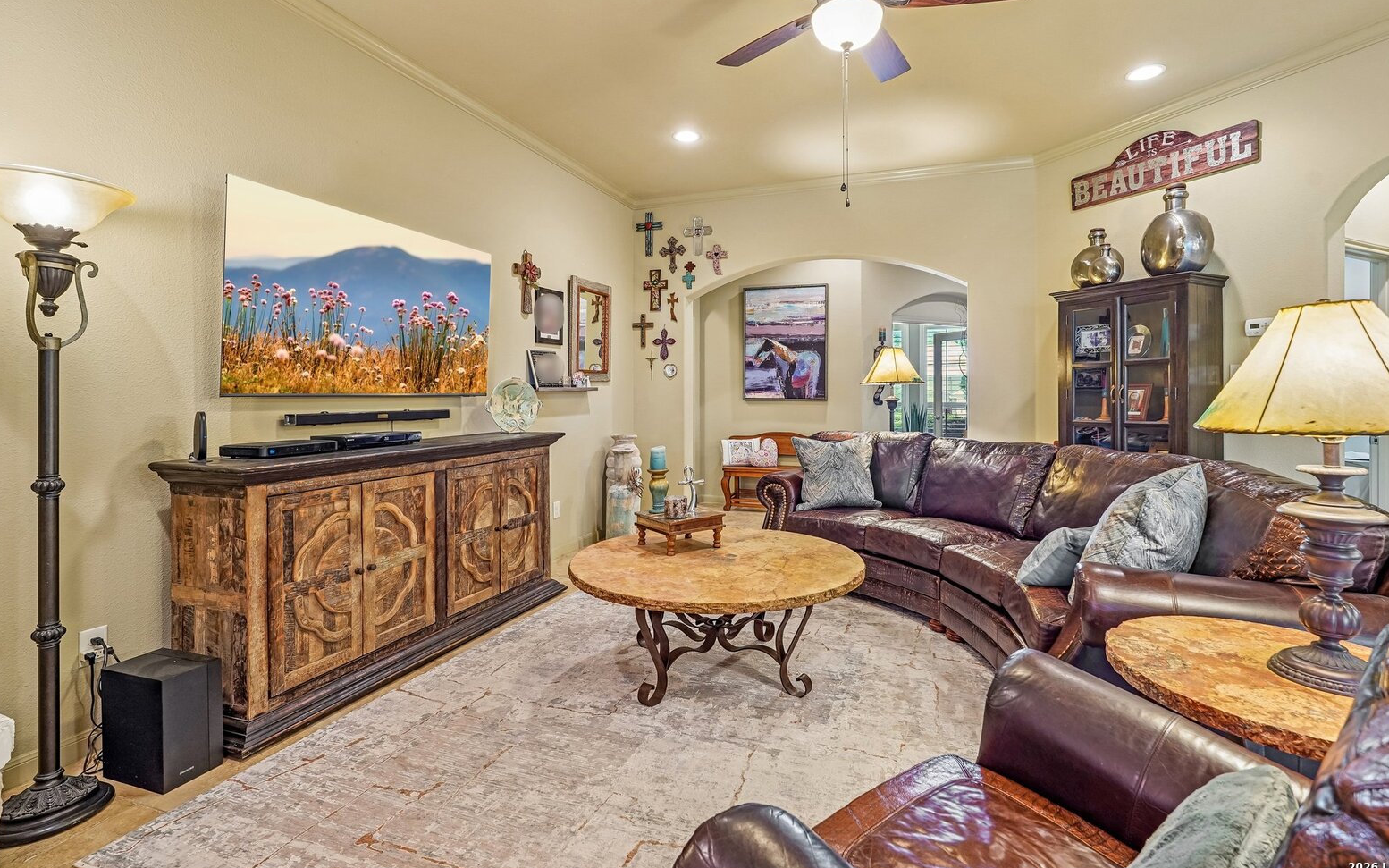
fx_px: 643
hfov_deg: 94.3
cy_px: 392
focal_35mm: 17
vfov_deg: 67.8
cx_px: 719
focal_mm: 16
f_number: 8
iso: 400
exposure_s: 1/5
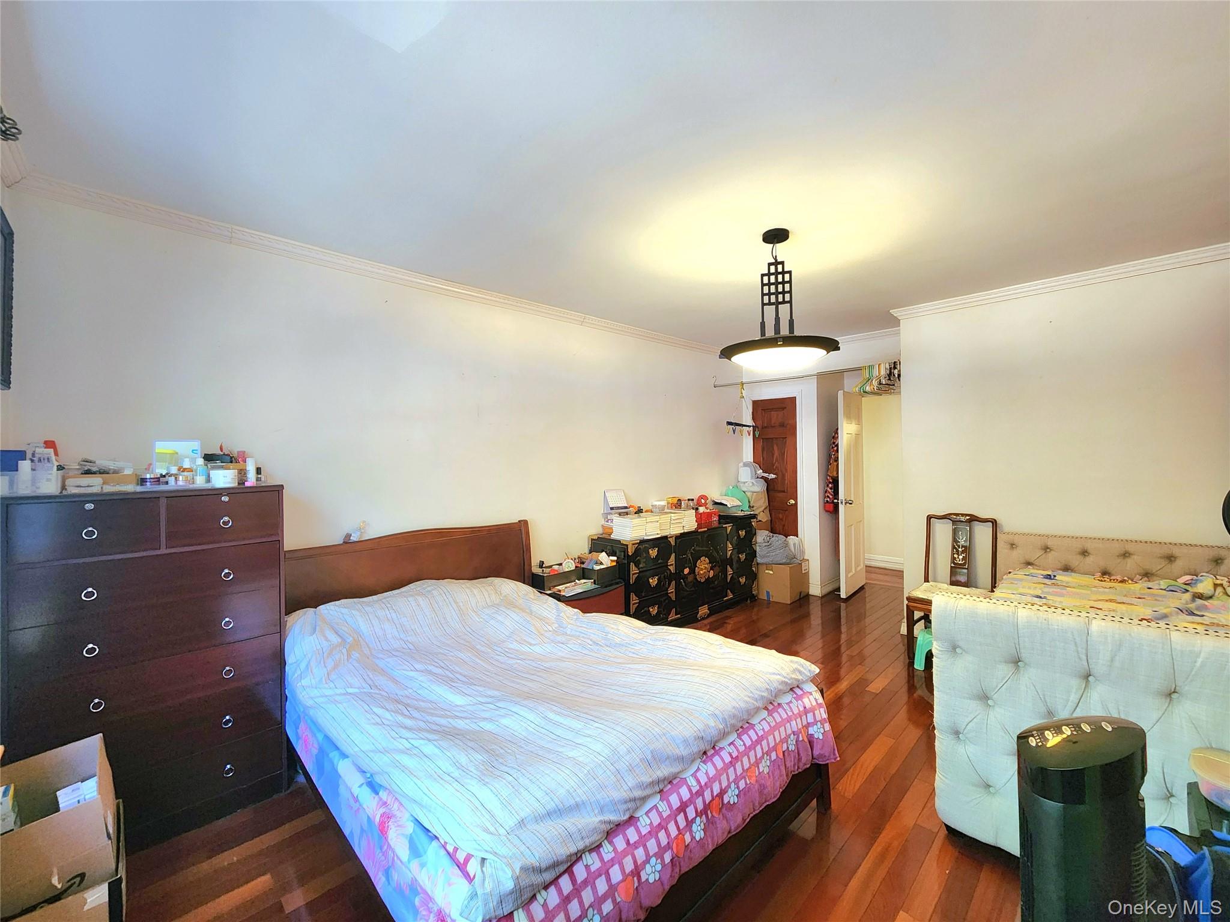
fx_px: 462
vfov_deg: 89.9
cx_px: 615
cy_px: 461
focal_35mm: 13
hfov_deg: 106.2
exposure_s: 1/30
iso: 320
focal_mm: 2.2
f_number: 2.2
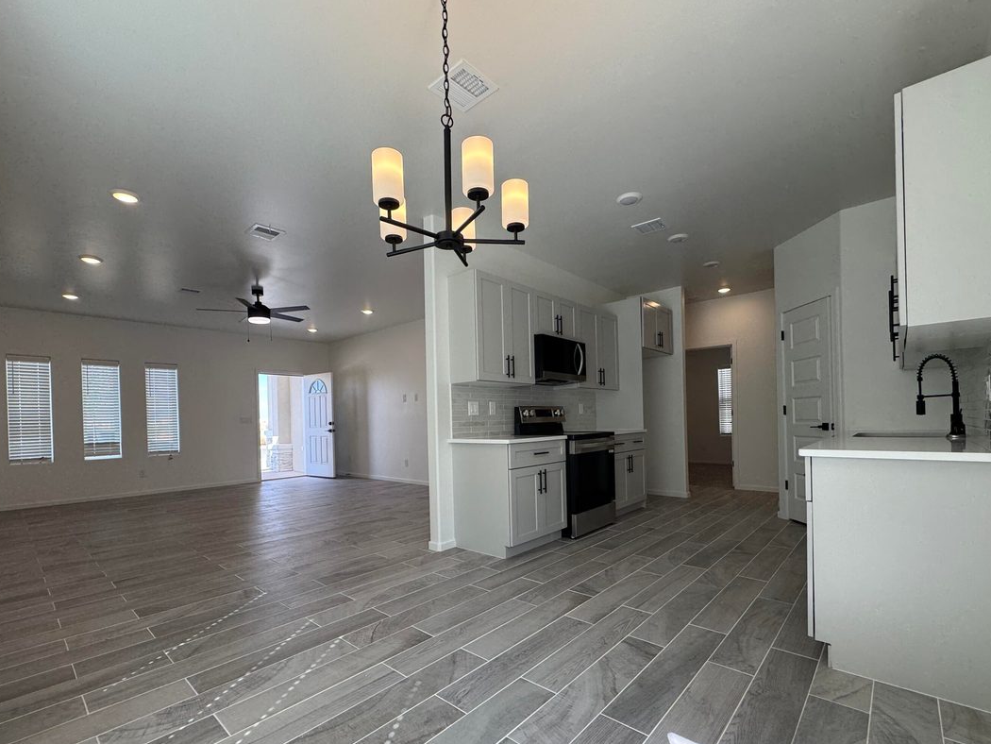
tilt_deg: -0.6
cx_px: 492
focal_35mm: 16
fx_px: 458
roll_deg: +0.9
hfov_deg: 94.5
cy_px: 422
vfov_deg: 77.7
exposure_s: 1/120
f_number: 2.2
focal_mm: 2.22
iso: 50
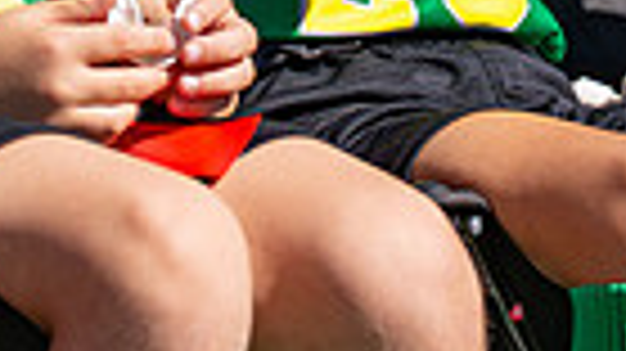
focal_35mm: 1000
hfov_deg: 2.2
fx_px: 16589
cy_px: -390
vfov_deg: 1.2
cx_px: 401
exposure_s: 1/4000
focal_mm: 200
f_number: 2.8
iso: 200
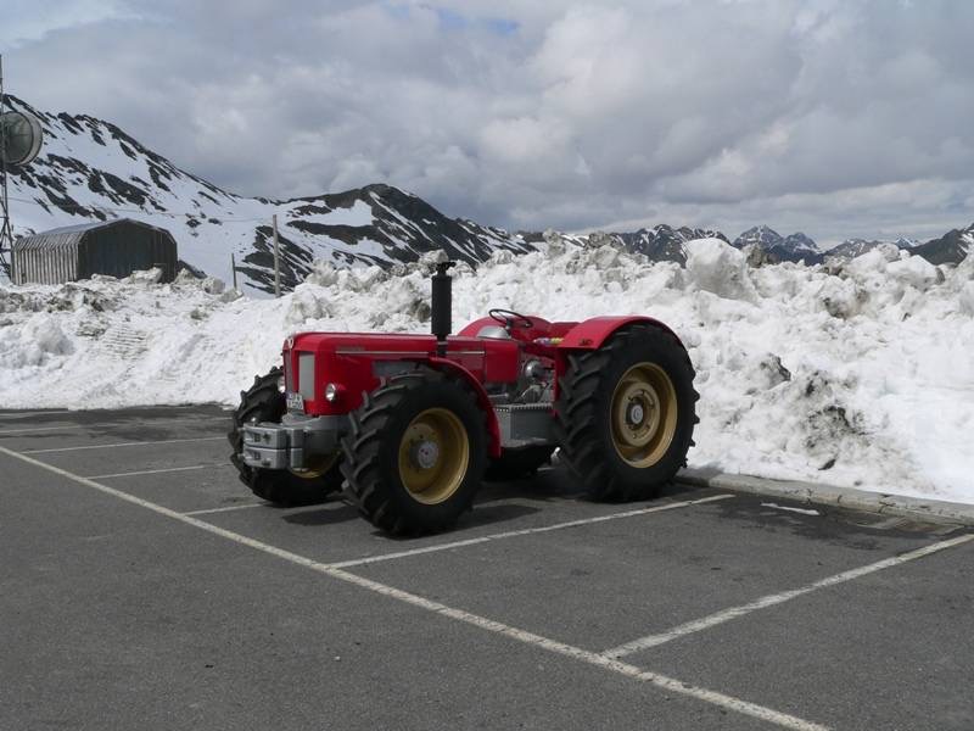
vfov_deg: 39.7
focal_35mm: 36
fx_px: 1013
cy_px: 366
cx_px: 487
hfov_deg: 51.4
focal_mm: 6
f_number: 5.6
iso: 80
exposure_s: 1/1000
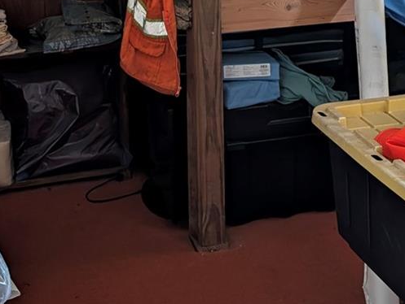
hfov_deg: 25.3
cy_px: -46
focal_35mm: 77
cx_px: 218
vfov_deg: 18.3
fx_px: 902
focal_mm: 6.9
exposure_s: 1/30.3
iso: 113
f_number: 1.68
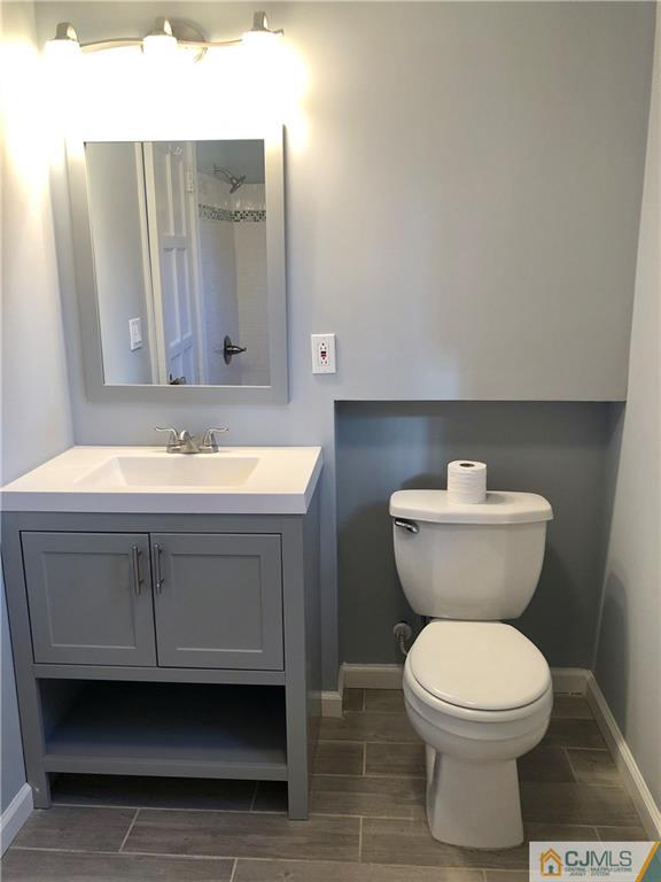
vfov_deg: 63.4
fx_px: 713
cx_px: 330
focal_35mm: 28
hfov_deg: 49.7
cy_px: 441
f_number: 1.8
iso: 40
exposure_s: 1/24
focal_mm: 4
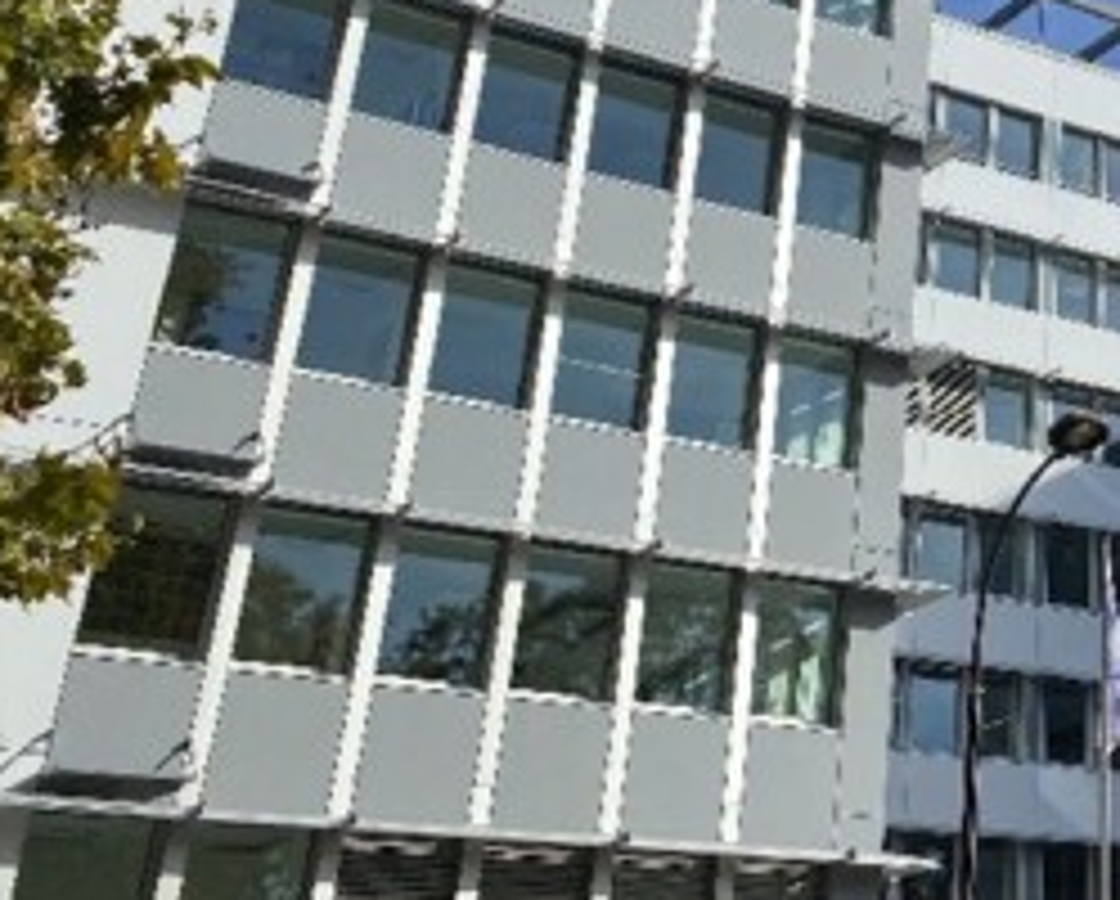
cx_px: 1401
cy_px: -76
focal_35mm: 64
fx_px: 2125
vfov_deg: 22.6
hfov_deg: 25.9
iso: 32
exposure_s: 1/2890
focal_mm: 4.25
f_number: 1.8
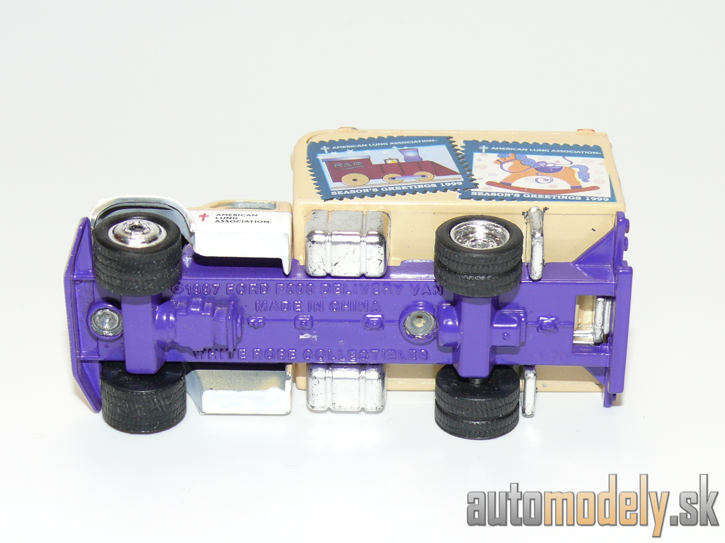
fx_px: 1822
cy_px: 272
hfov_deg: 22.5
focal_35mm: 87
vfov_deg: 17.0
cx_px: 362
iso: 100
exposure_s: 1/30
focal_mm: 12.3
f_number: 4
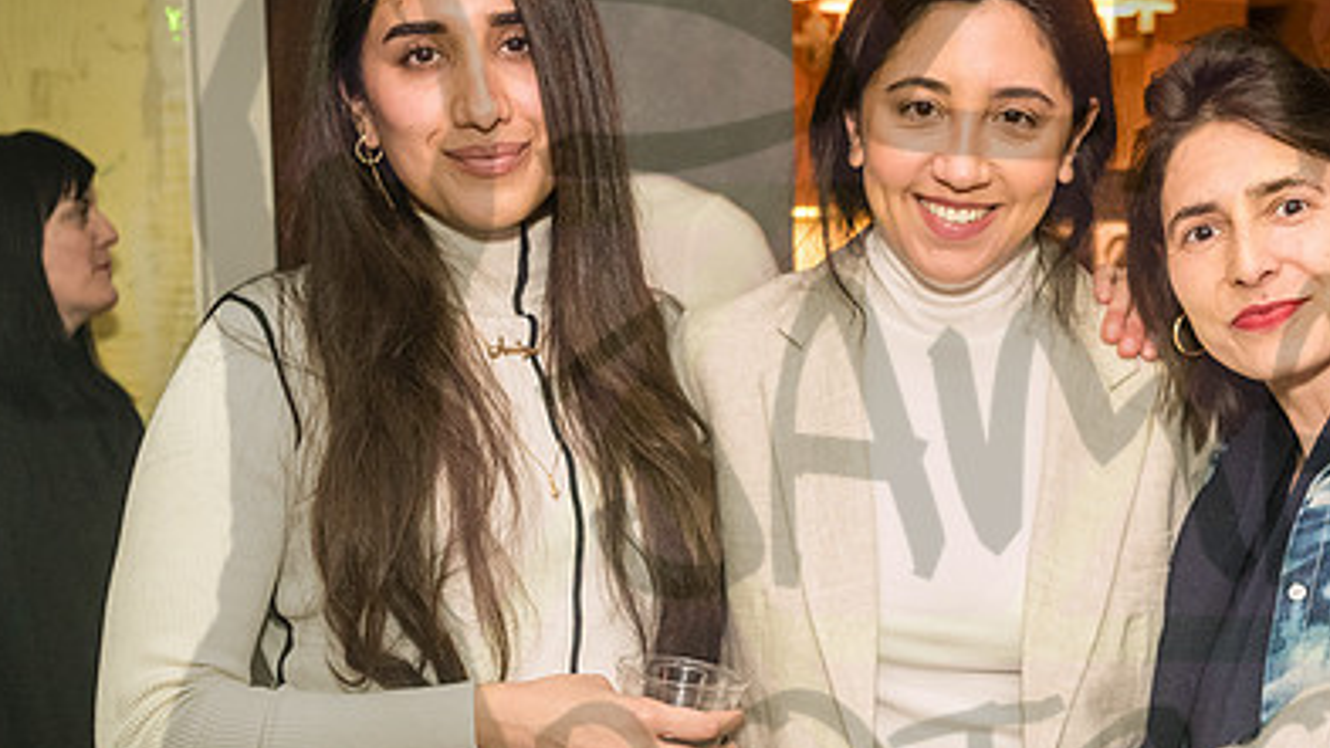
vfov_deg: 19.0
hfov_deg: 32.9
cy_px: 528
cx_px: 927
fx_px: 2222
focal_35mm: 63
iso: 3200
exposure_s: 1/200
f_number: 4
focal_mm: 35
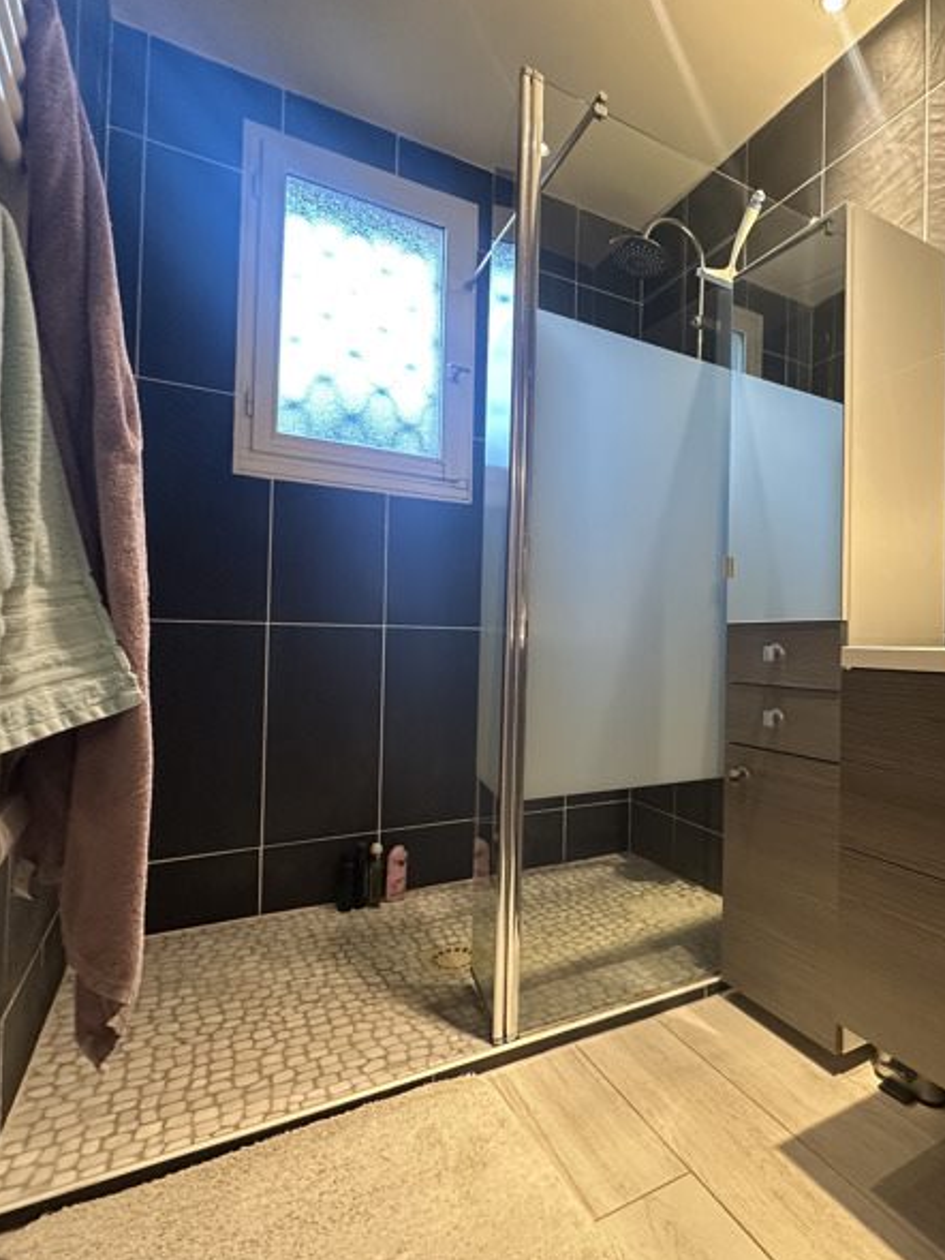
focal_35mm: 19
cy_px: 629
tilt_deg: +1.6
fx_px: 691
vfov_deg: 84.7
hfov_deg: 66.5
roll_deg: -1.2
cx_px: 644
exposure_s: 1/50
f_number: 2.2
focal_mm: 2.22
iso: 320
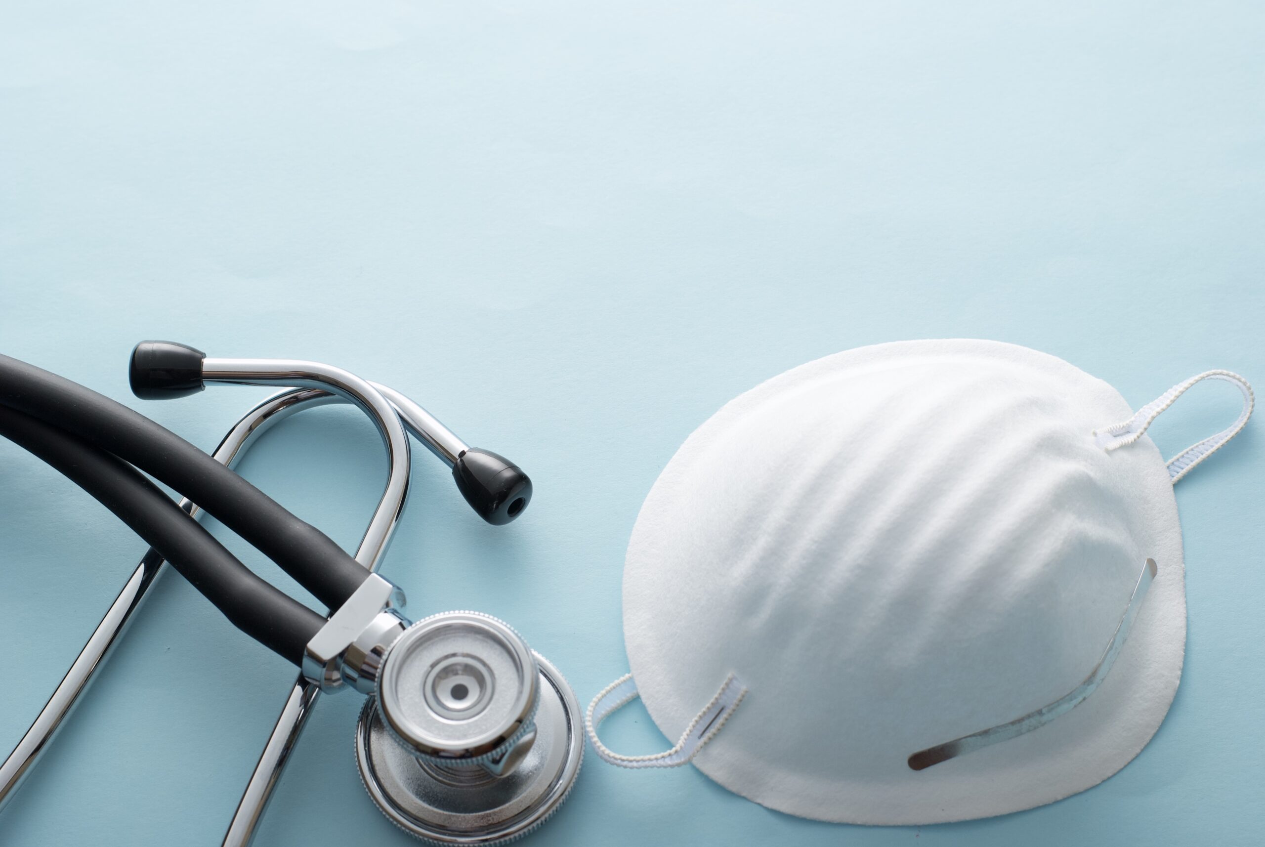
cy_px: 424
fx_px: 2639
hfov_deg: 27.0
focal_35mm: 75
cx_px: 632
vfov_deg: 18.2
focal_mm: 50
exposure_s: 1/160
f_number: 8
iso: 100
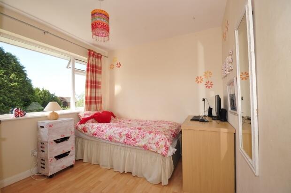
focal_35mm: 15
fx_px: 121
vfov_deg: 77.2
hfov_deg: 100.4
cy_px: 96
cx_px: 146
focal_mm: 10
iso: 200
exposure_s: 1/25
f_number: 11
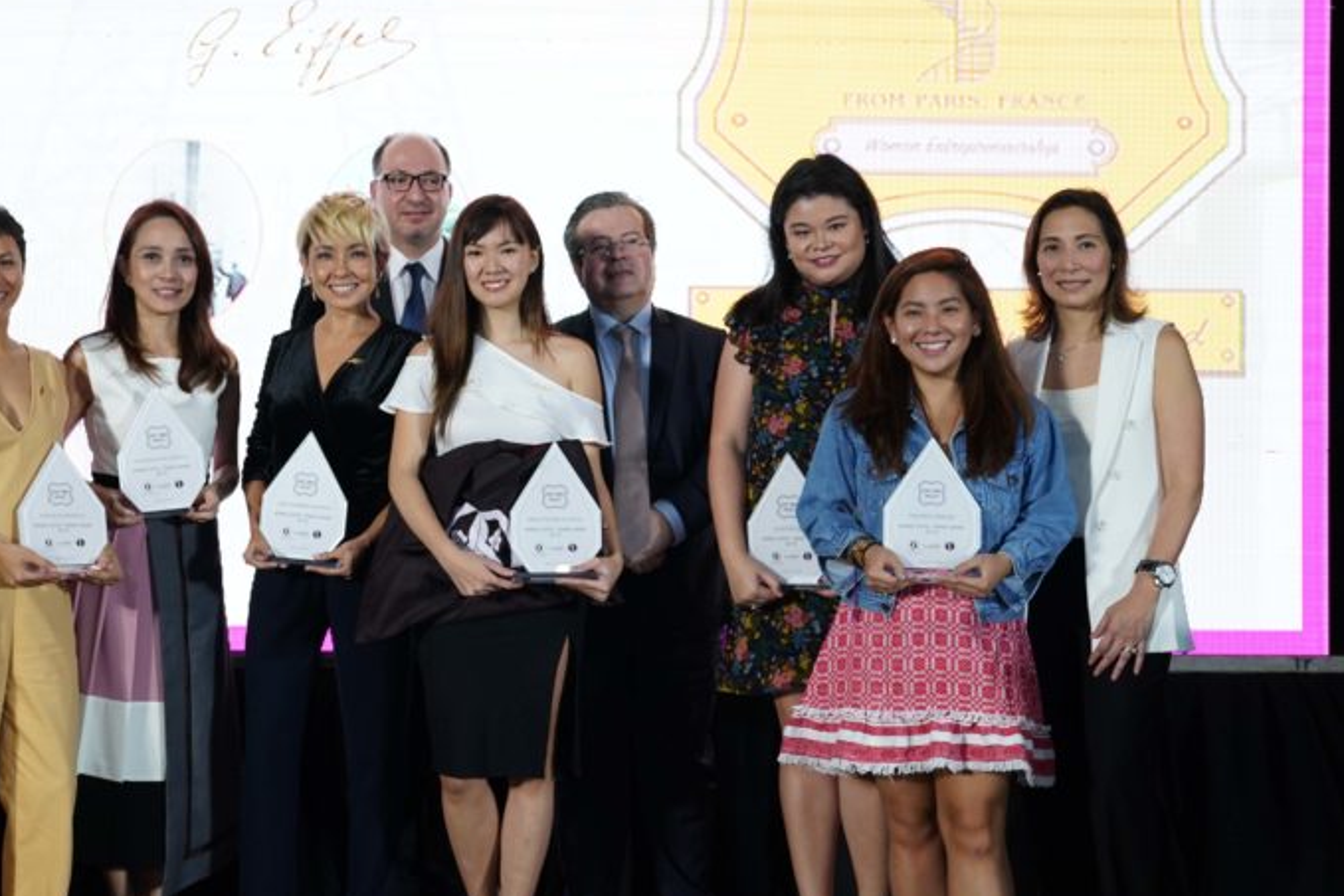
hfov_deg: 37.3
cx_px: 507
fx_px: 1979
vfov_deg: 25.5
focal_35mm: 53
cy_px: 412
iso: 800
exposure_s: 1/100
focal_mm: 36
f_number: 5
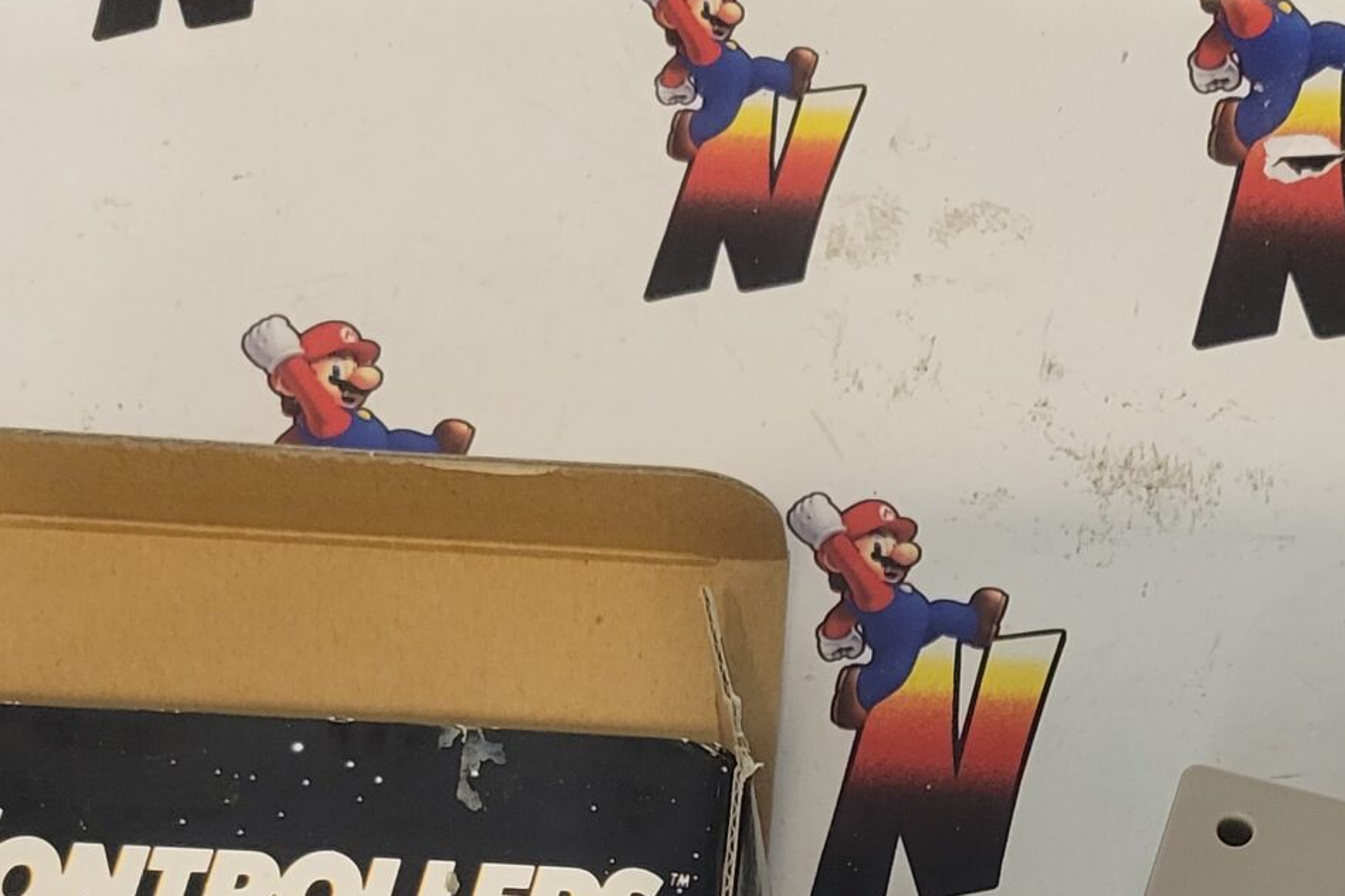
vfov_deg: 17.2
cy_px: 1252
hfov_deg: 27.1
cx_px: 1090
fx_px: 2727
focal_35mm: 73
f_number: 1.8
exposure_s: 1/50
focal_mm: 5.4
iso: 320
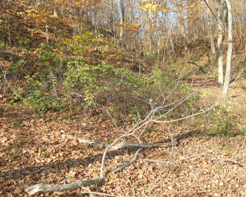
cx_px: 148
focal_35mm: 39
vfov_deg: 38.2
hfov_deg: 46.6
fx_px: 284
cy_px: 91
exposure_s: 1/200
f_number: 3.5
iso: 80
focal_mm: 5.8
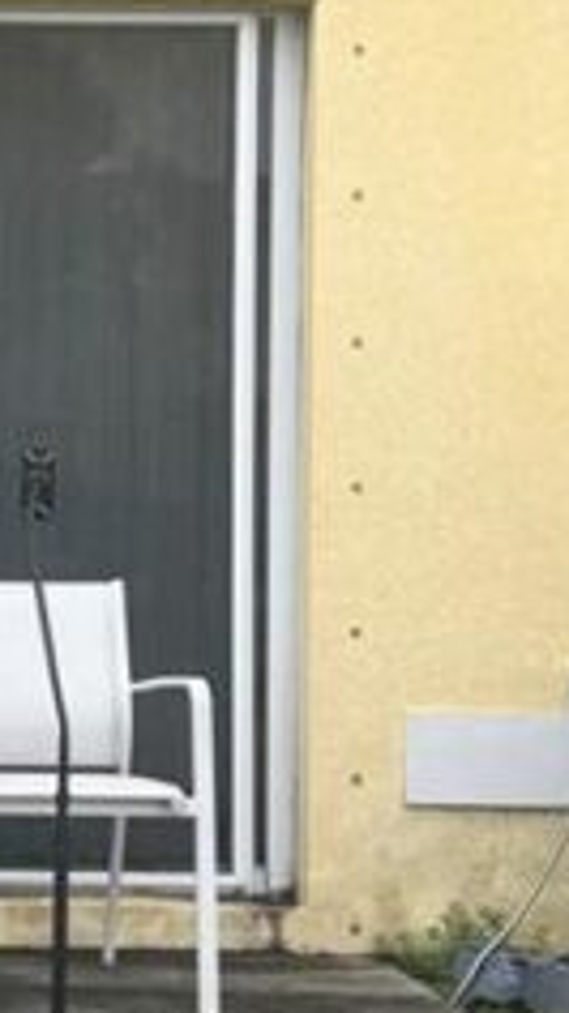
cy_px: 427
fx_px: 3036
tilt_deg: +1.7
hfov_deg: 10.2
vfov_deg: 18.9
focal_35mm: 113
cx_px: -415
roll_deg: +0.1
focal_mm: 6.76
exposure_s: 1/451
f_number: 1.78
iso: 80
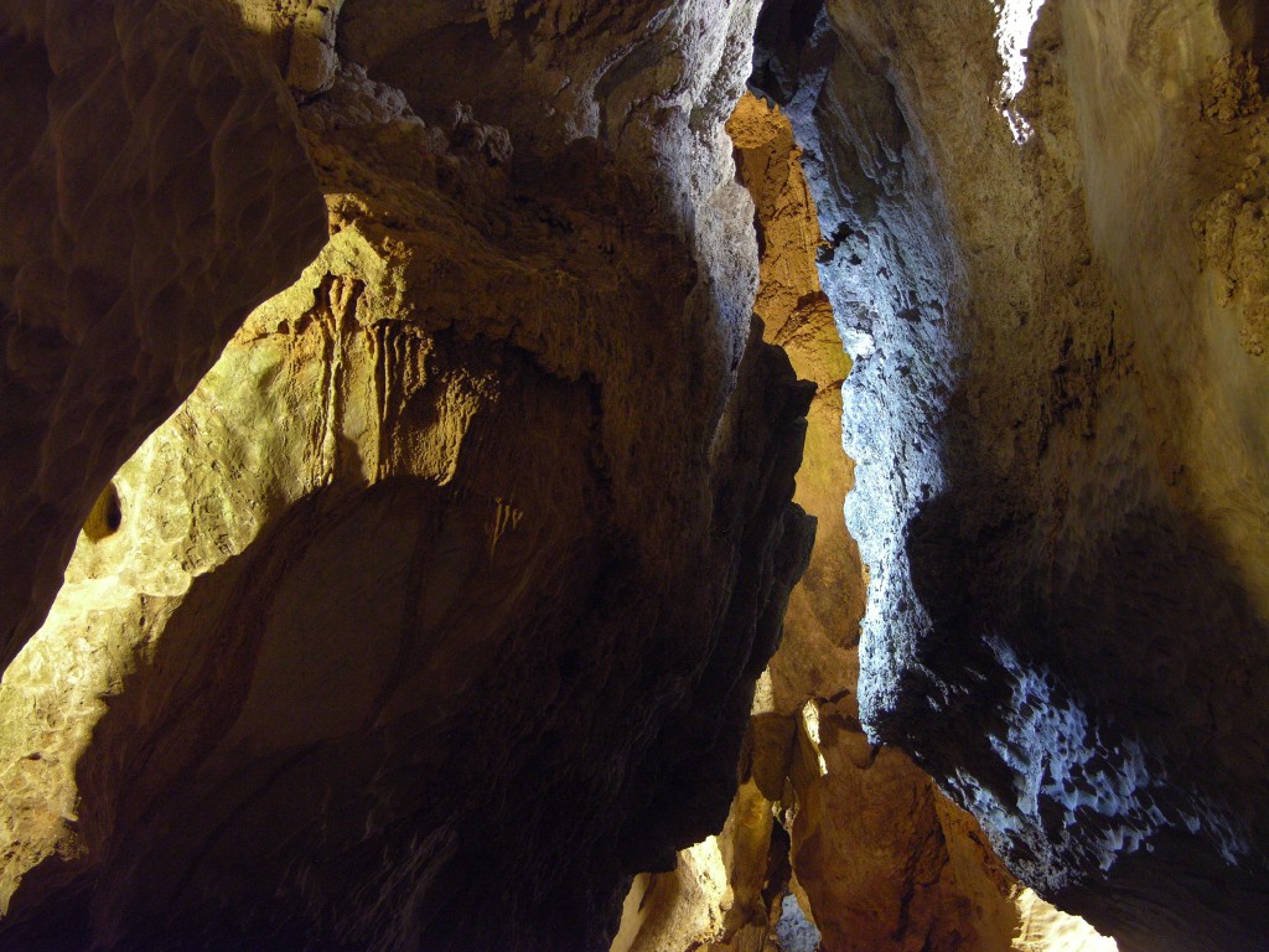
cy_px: 476
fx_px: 3006
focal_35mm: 82
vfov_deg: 18.0
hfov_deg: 23.8
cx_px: 634
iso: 200
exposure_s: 2
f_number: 3.5
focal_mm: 21
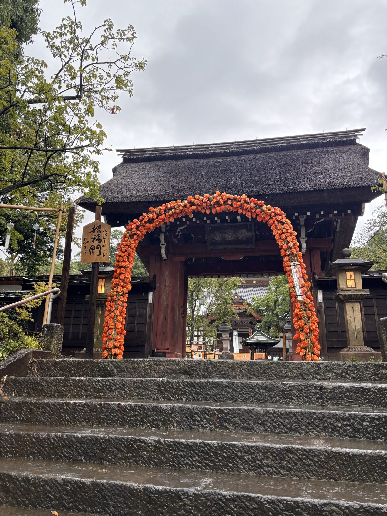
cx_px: 194
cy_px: 258
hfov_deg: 53.1
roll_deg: -1.8
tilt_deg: +16.4
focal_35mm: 26
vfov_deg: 67.3
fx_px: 388
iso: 50
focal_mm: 5.96
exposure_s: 1/121
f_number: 1.6
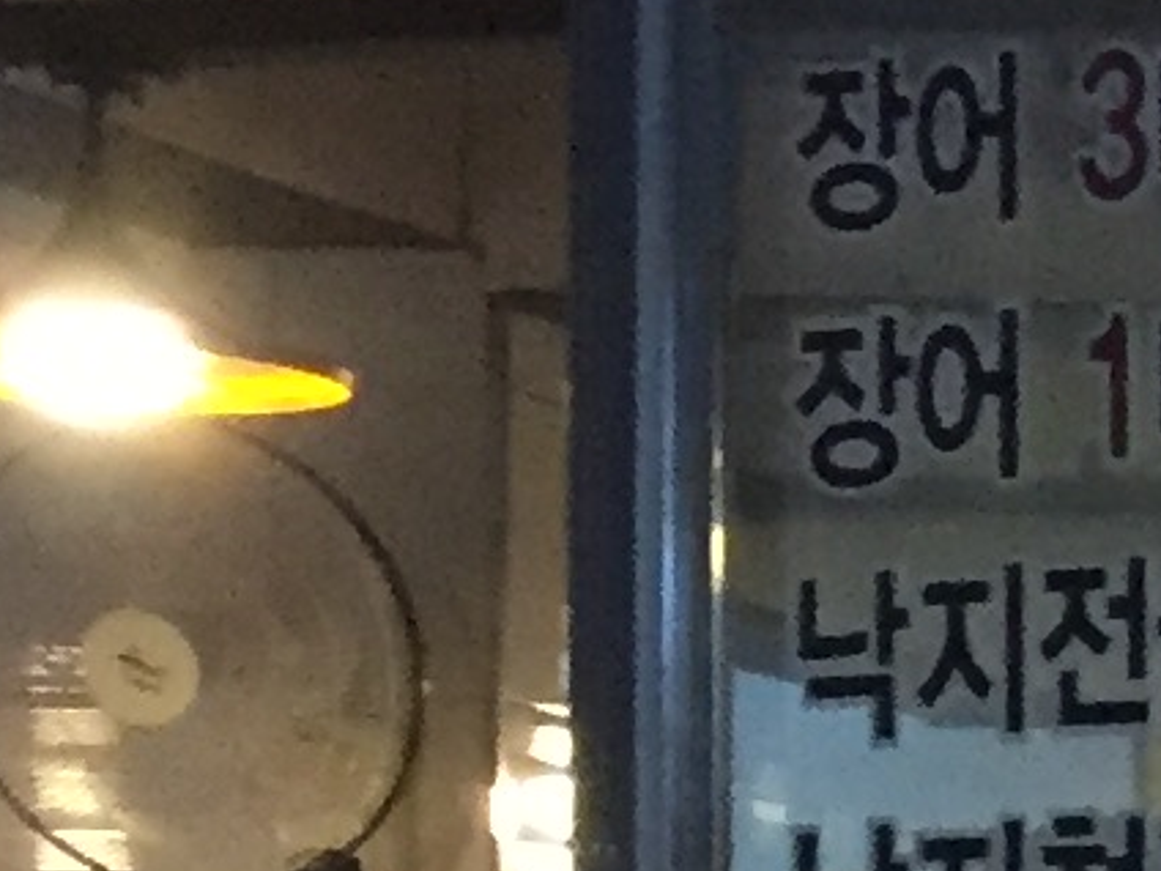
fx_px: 7479
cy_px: 1783
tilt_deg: +0.0
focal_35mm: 223
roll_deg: -1.0
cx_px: 4302
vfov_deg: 6.5
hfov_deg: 7.1
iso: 250
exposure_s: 1/24
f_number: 2.2
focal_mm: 4.15
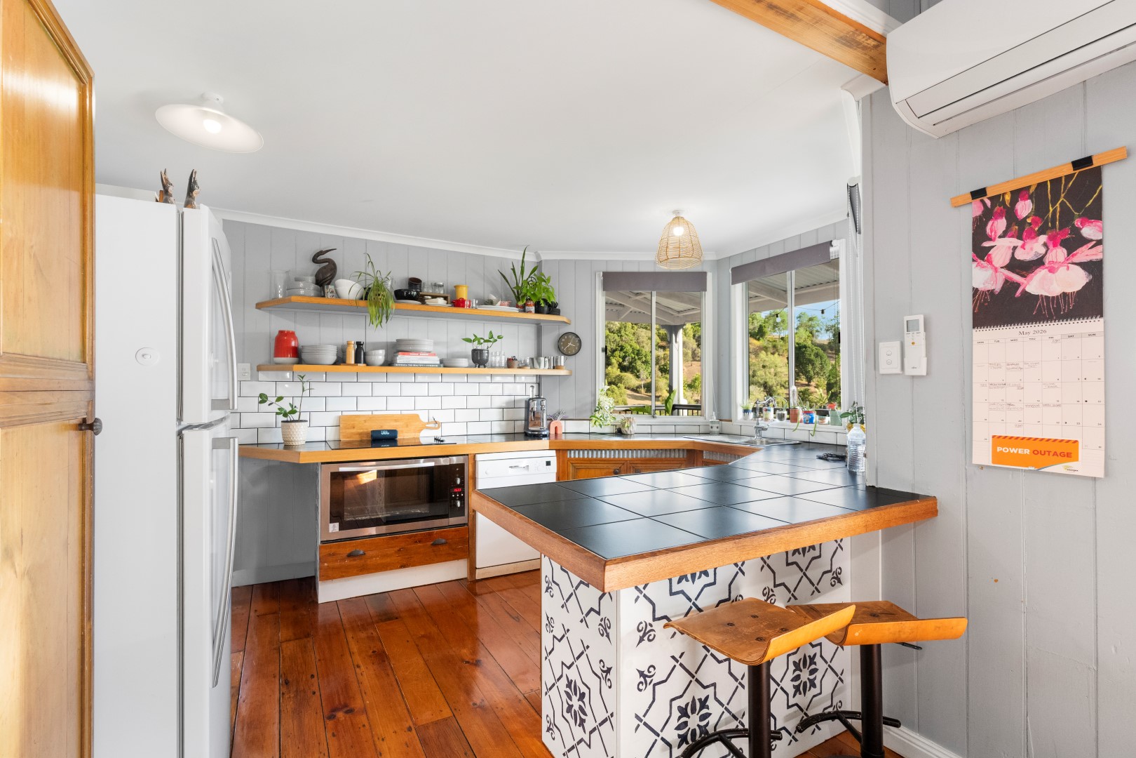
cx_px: 568
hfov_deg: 96.7
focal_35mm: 16
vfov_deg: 73.7
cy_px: 379
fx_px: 505
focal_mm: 16
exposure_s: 1/30
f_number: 7.1
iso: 3200
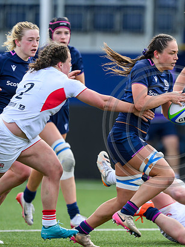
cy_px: 110
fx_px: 7069
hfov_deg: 1.5
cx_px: 144
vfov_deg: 2.0
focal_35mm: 992
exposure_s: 1/1600
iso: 500
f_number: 4
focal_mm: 560
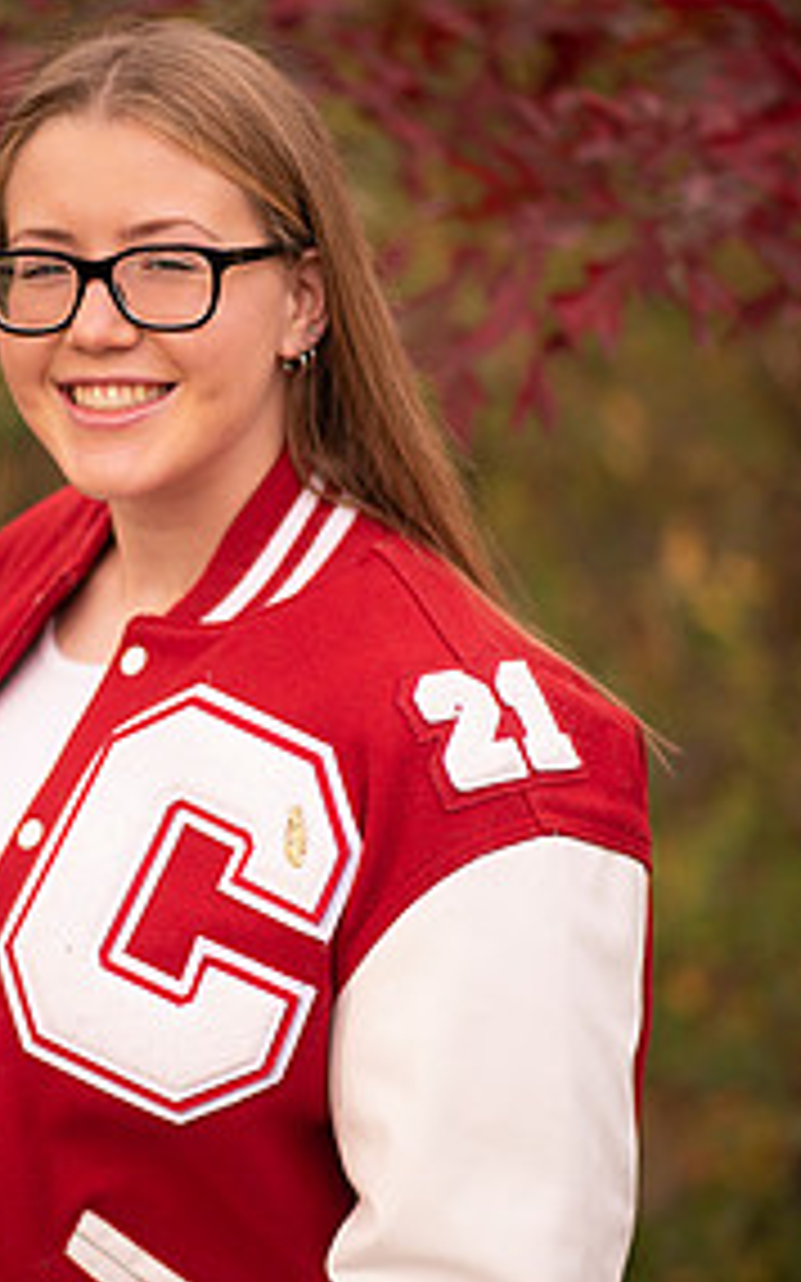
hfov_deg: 9.5
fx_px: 4788
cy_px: 675
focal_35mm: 137
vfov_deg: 15.3
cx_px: 140
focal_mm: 85
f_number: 1.8
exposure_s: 1/1250
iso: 100
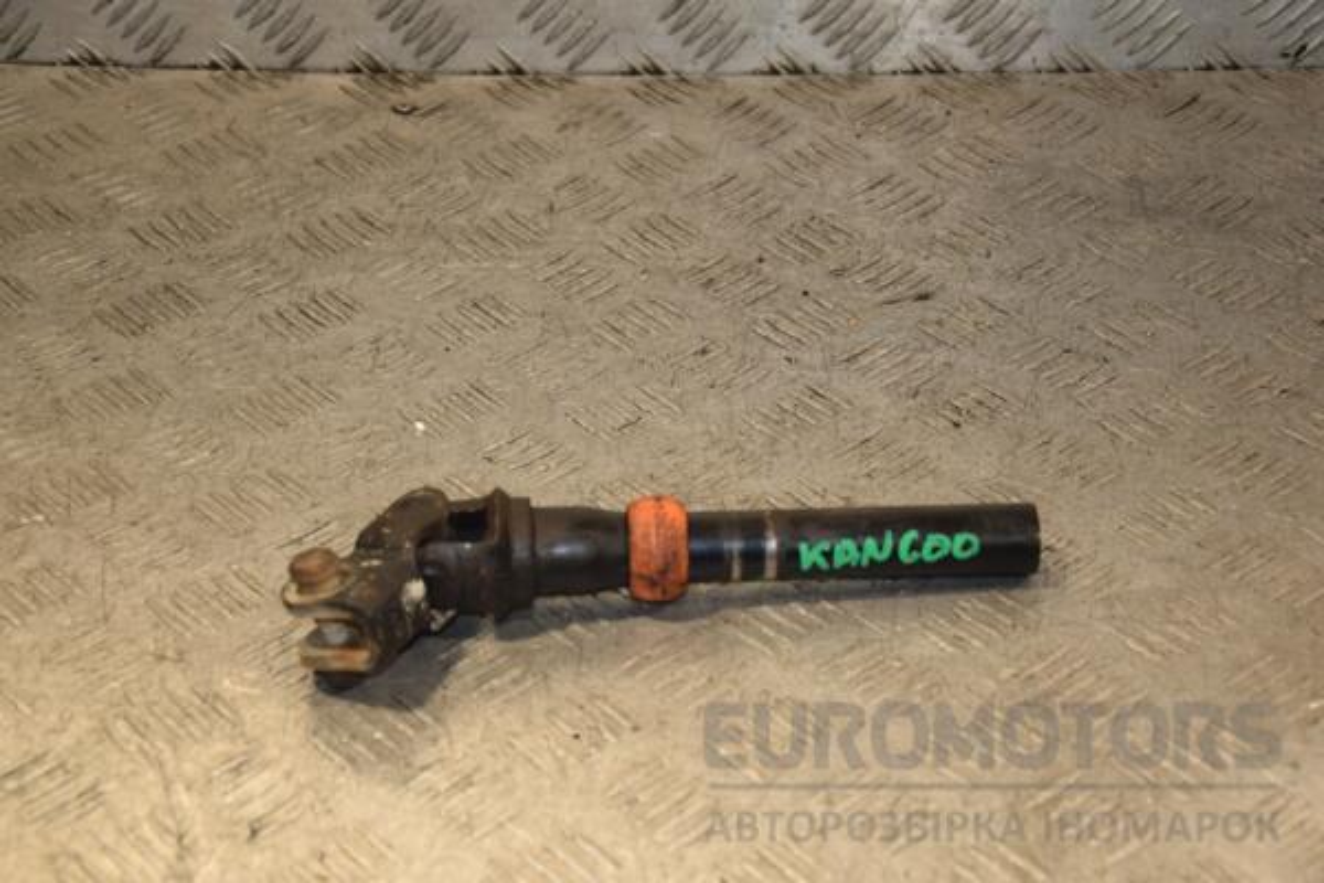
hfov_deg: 26.0
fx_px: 2868
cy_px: 442
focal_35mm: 78
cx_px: 662
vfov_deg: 17.5
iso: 800
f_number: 5
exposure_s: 1/200
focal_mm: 52
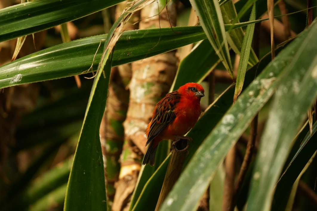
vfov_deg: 2.3
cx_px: 158
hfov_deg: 3.4
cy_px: 106
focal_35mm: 600
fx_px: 5283
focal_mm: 400
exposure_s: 1/250
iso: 3200
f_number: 8
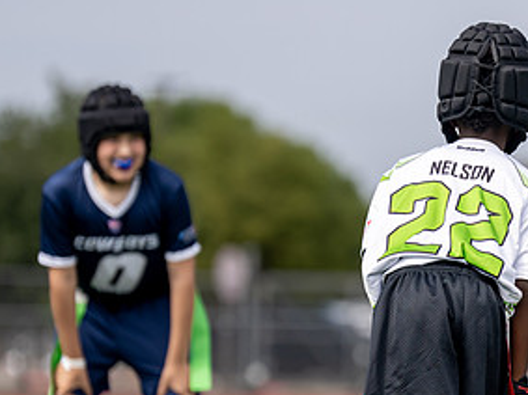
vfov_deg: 3.8
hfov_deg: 5.1
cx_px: 450
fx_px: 5961
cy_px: 305
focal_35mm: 391
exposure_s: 1/4000
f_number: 2.8
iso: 200
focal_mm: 156
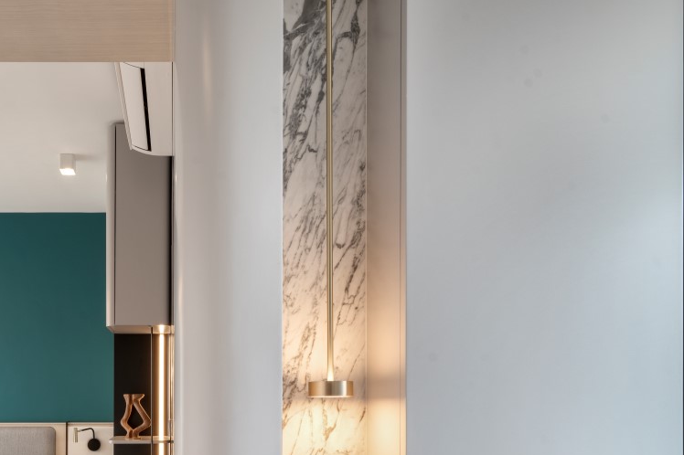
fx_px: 494
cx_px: 169
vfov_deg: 45.8
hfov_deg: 65.1
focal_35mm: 26
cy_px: 390
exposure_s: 1/4
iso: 100
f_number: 13
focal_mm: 12
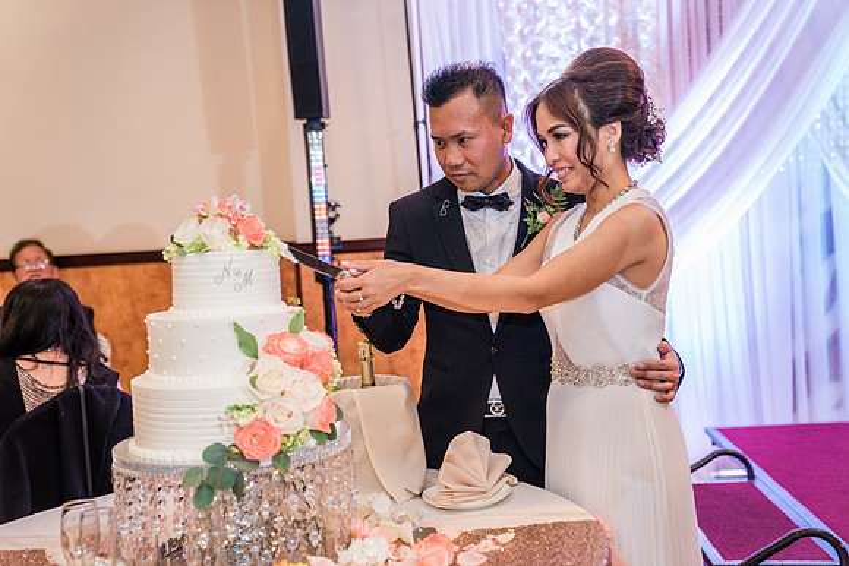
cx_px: 424
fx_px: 1179
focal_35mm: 50
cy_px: 283
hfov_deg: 39.6
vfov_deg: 27.0
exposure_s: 1/125
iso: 1000
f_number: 2.8
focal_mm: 50
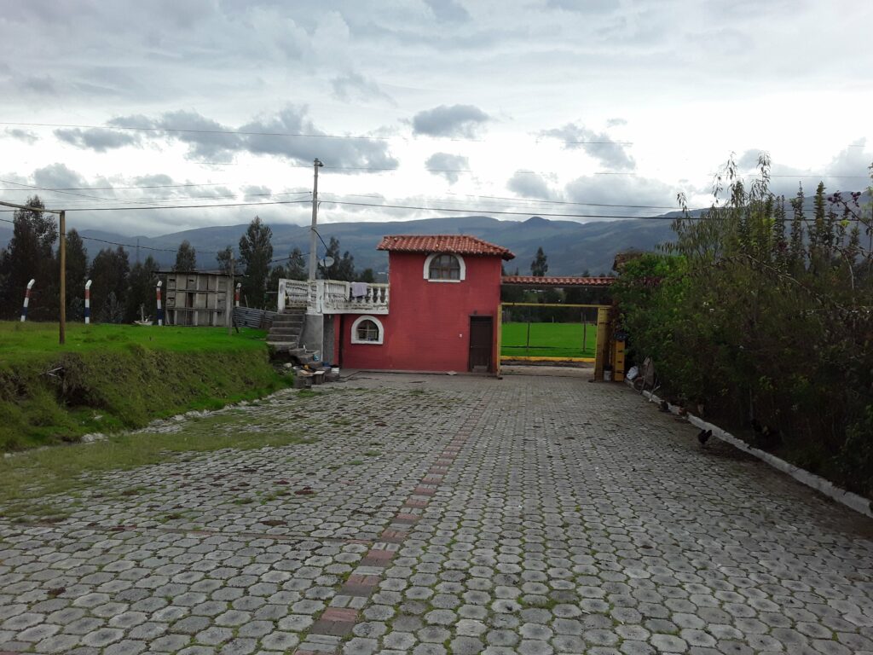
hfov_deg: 58.4
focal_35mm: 31
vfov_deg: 45.4
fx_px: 782
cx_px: 436
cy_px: 328
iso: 40
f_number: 2.2
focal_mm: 3.3
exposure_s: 1/962
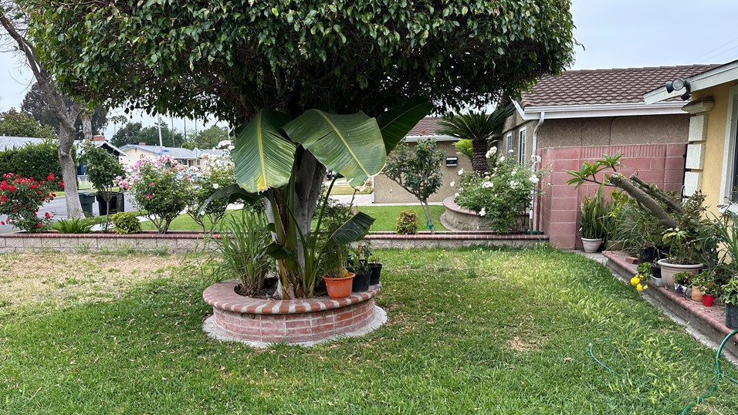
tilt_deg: -9.9
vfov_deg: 41.1
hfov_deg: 67.9
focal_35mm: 28
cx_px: 352
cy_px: 269
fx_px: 548
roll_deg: +1.3
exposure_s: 1/650
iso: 80
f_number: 1.78
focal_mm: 6.86
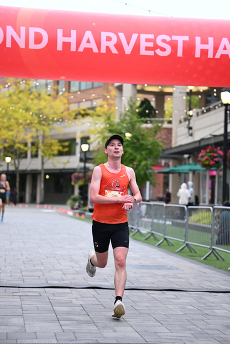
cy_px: 172
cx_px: 115
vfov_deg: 24.5
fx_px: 795
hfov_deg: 16.5
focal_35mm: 83
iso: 1600
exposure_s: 1/1000
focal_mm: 83
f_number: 2.8
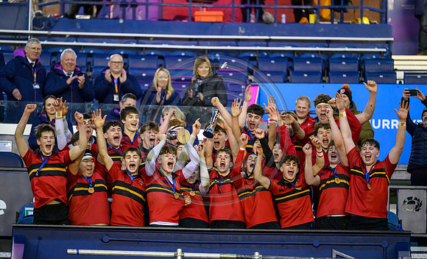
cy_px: 151
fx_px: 2519
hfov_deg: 9.7
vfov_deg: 5.9
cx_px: 200
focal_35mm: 218
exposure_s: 1/500
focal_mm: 200
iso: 10000
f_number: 2.8
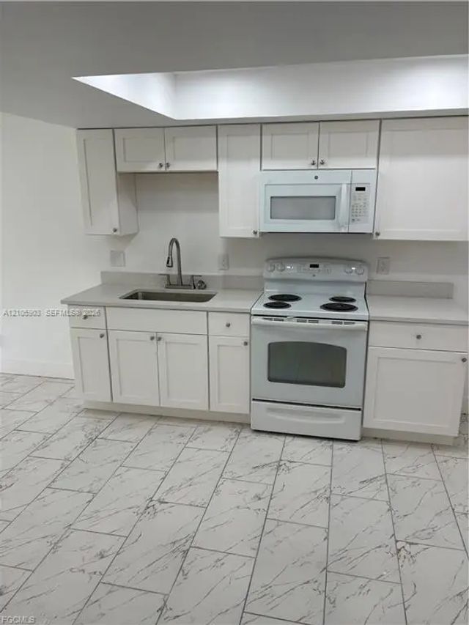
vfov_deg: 67.3
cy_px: 312
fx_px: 470
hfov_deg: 53.1
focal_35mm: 26
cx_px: 234
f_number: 1.6
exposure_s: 1/121
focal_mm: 5.96
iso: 40
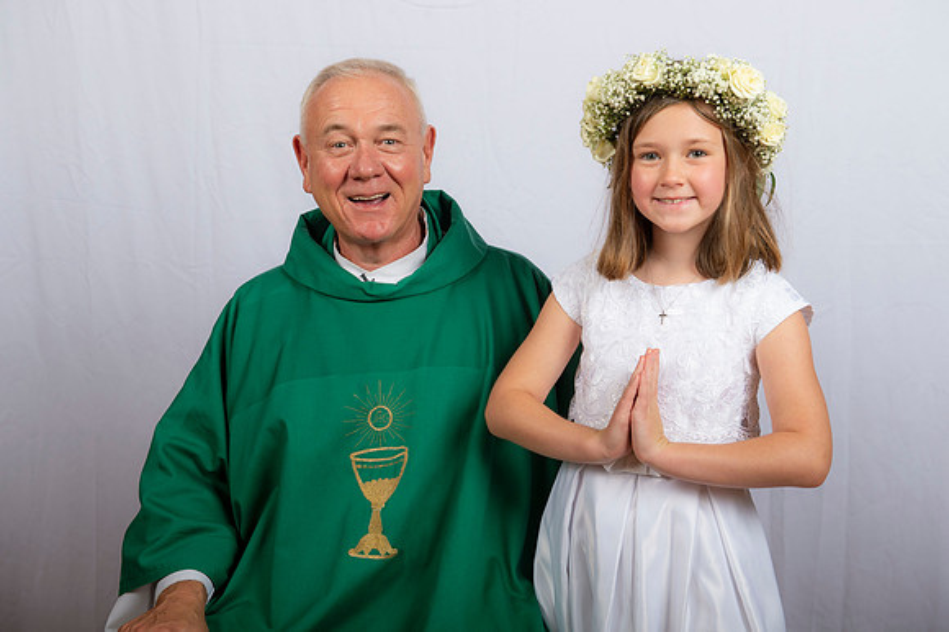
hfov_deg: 35.7
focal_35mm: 56
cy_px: 316
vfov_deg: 24.2
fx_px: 1475
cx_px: 474
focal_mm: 56
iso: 320
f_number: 8
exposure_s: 1/200
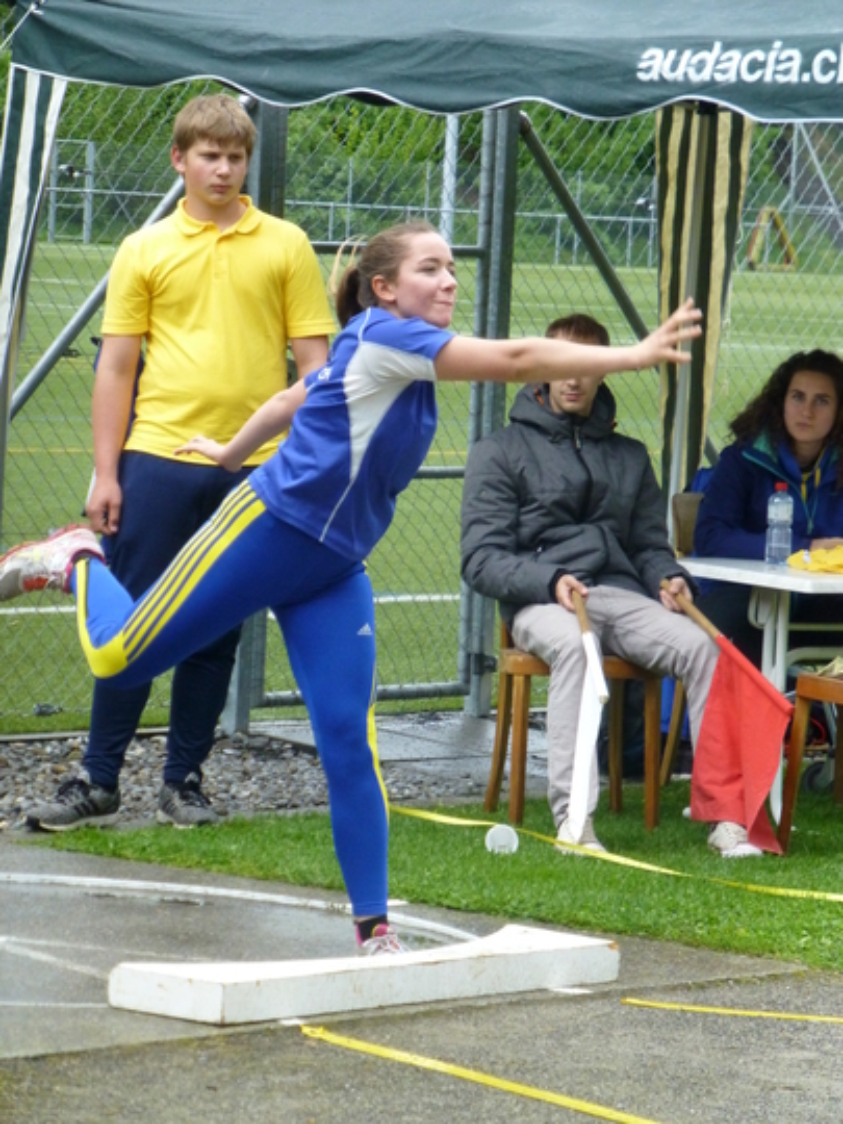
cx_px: 422
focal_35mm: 176
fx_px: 5715
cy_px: 562
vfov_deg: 11.2
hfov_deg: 8.4
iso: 500
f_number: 5.4
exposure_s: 1/500
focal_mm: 31.3
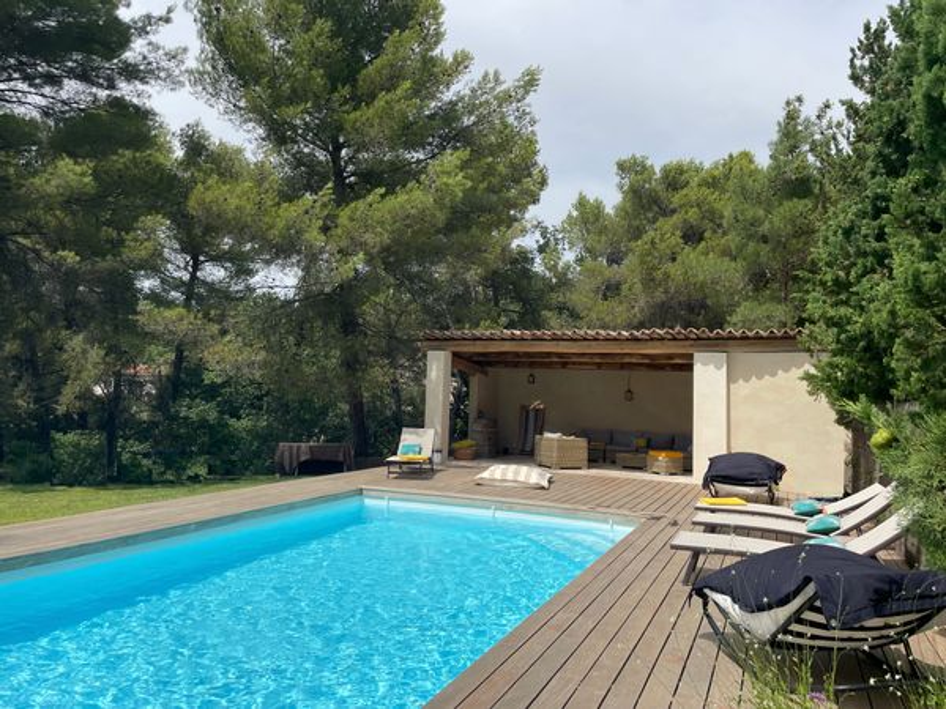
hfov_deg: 67.3
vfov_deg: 53.1
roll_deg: -1.3
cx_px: 473
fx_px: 711
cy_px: 354
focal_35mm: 26
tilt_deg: +3.9
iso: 32
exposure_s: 1/5051
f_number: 1.6
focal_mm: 4.2
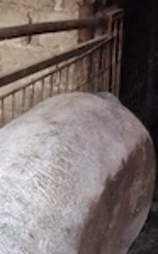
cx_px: 8
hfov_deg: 16.6
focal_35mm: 77
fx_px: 531
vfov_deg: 24.7
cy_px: 288
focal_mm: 4
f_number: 1.8
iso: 320
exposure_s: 1/100
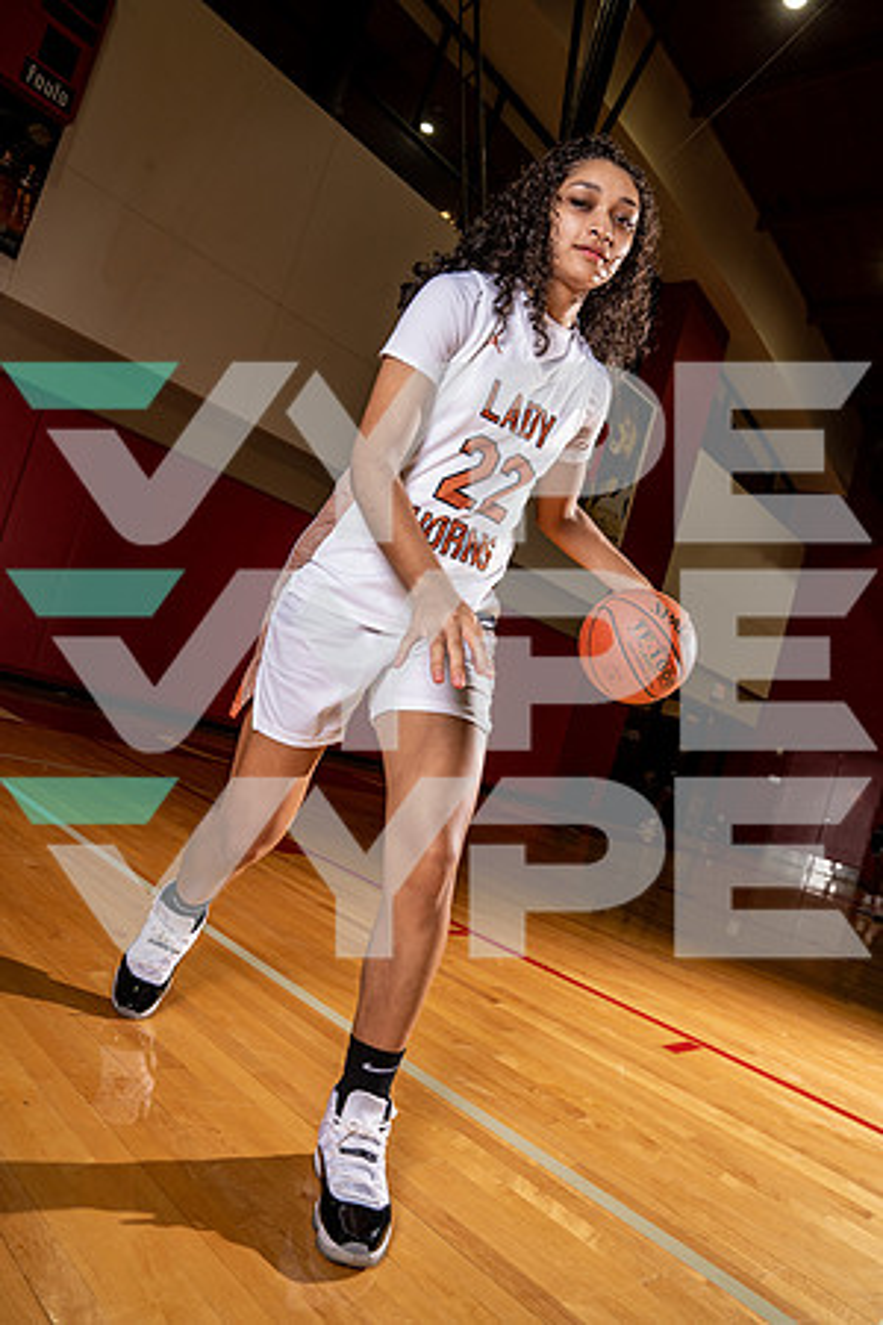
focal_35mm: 24
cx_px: 442
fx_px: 883
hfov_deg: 53.1
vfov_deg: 73.7
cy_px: 662
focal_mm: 24
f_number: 8
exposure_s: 1/250
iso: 800
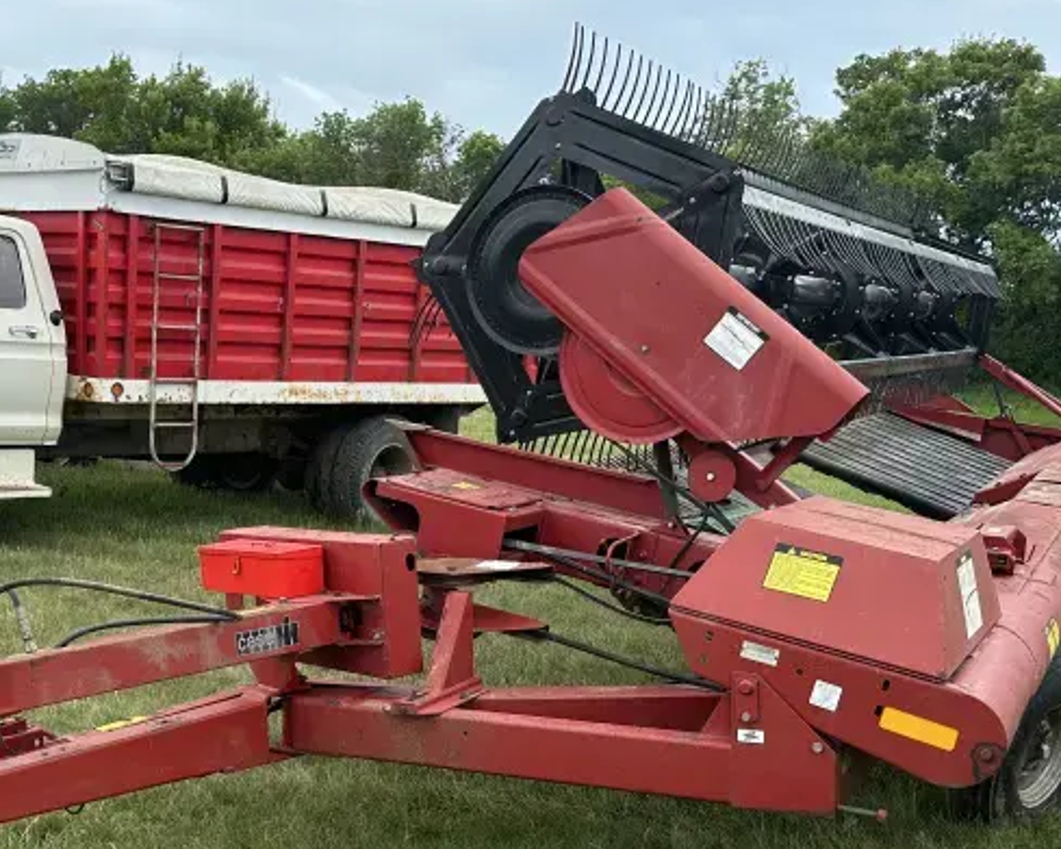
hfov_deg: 39.5
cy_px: 628
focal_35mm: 46
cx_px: 295
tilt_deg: -11.3
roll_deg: -3.0
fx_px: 1444
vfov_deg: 32.2
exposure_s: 1/1289
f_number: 1.78
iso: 80
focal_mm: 6.86
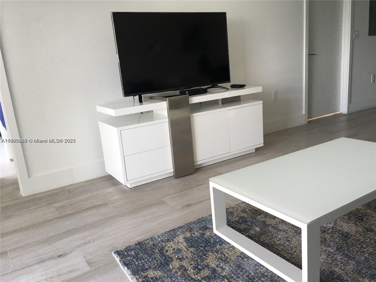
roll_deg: +5.1
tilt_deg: -14.1
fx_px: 315
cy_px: 141
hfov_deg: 61.7
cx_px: 188
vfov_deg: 48.2
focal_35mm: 29
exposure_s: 1/30
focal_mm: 4.15
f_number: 2.2
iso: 40
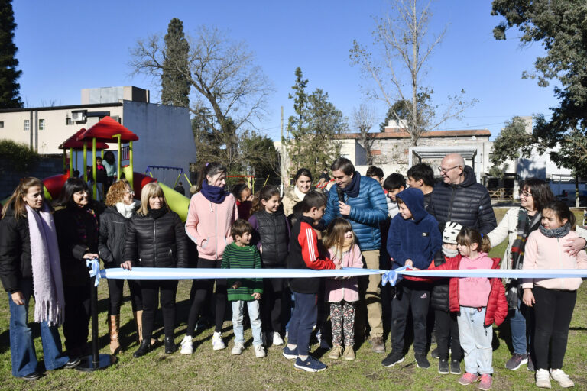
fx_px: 538
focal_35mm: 33
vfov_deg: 40.0
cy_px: 196
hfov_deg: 57.2
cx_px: 294
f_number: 9
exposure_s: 1/2500
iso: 500
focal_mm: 22
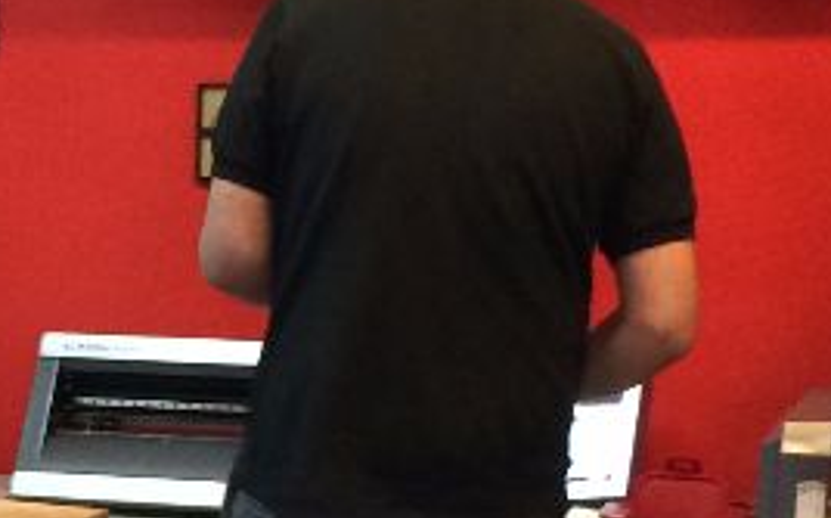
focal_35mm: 147
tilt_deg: -11.0
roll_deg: +0.0
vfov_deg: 8.8
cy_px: 574
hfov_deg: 13.8
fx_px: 3326
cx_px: -189
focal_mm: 4.15
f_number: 2.2
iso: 320
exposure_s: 1/33
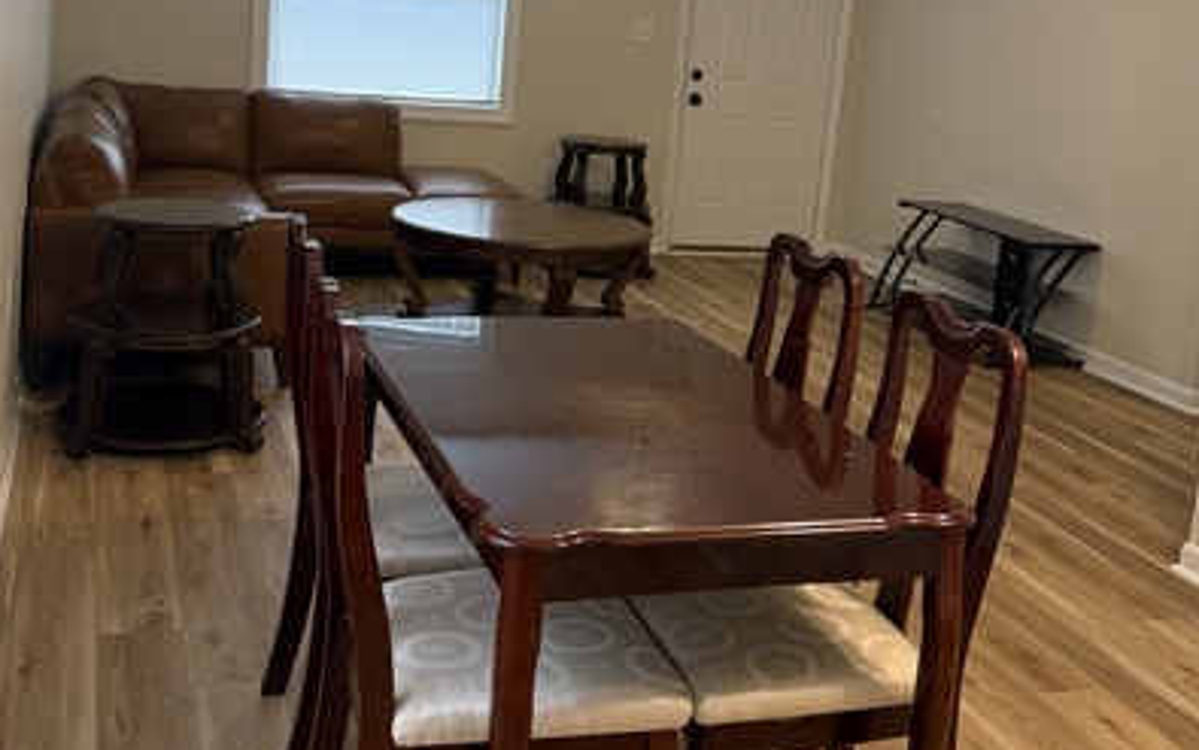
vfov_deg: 29.5
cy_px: 199
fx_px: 1405
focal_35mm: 43
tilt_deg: -7.7
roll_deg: -6.1
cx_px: 631
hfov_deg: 46.2
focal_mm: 6.76
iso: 160
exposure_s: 1/60
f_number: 1.78
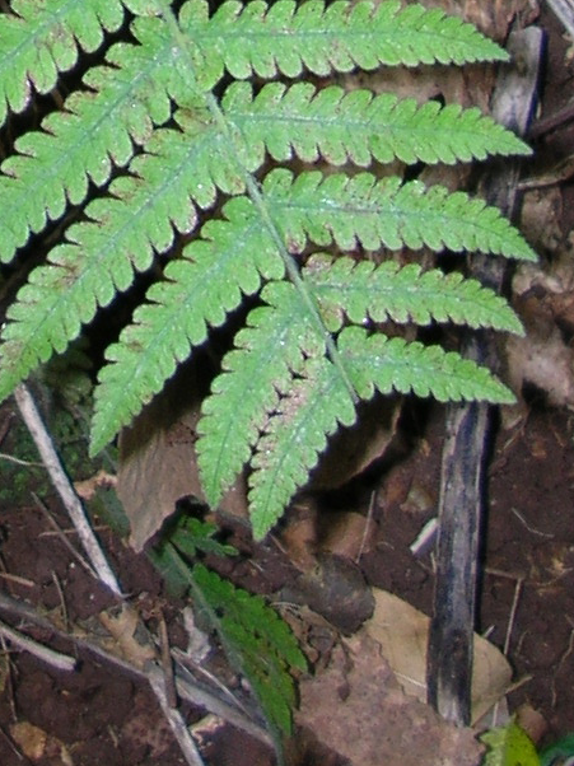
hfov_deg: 10.9
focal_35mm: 133
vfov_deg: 13.7
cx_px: -187
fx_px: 2943
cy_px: -456
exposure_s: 1/60.1
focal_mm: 5.8
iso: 50
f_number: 2.8
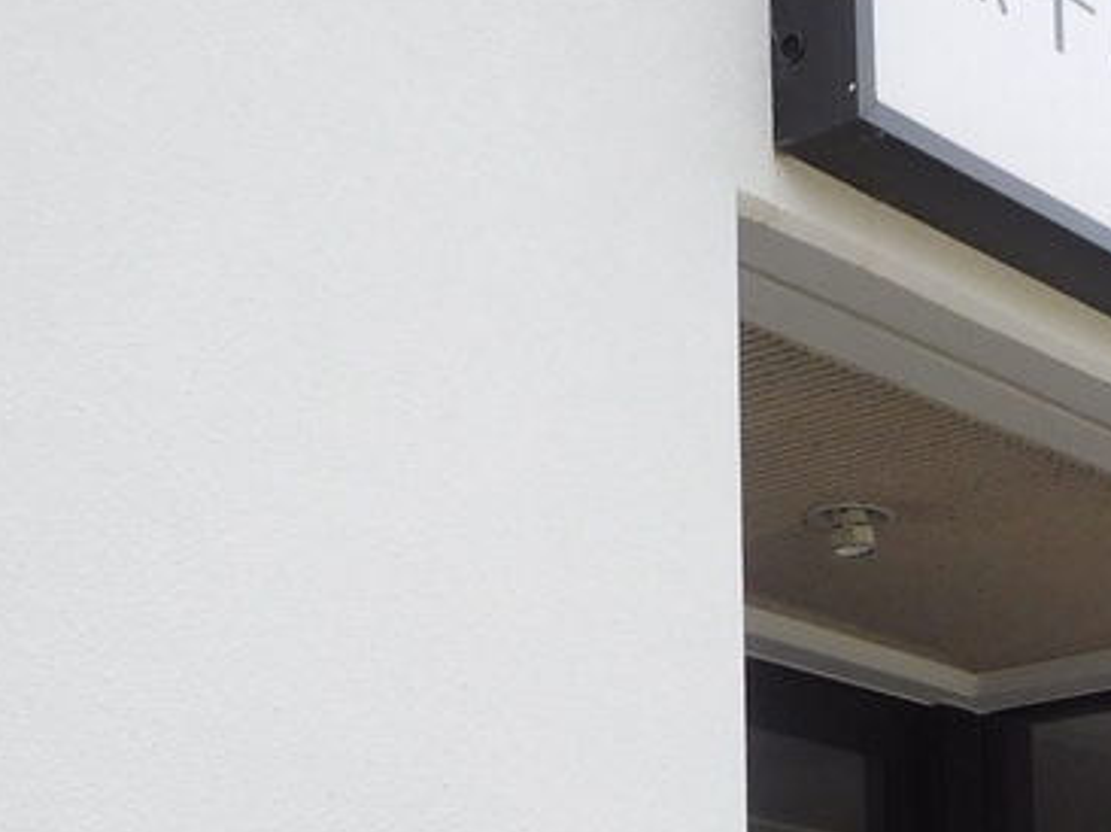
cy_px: 1105
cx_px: 1172
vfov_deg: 16.9
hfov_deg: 22.7
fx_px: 2630
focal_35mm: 82
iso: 125
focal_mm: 4.5
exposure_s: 1/320
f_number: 3.4
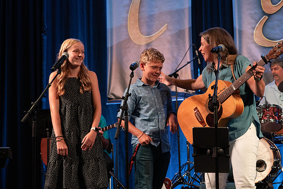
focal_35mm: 87
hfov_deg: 23.4
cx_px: 142
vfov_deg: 15.7
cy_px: 94
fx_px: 684
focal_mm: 87
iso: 6400
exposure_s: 1/250
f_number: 5.6
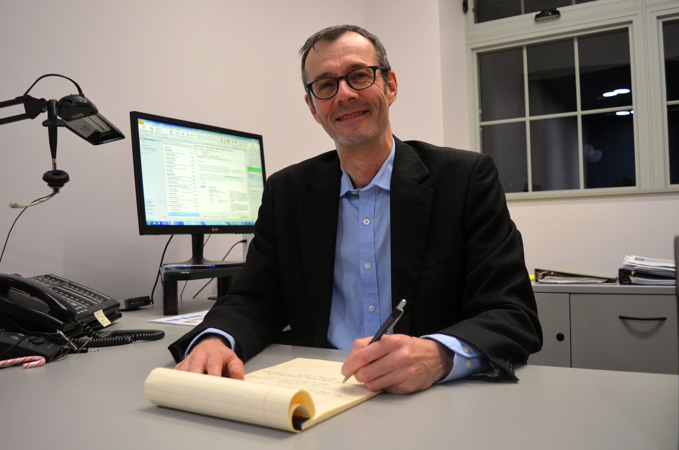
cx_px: 340
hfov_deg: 57.3
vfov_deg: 39.8
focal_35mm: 33
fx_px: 621
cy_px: 225
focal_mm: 22
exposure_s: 1/60
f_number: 4
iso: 800
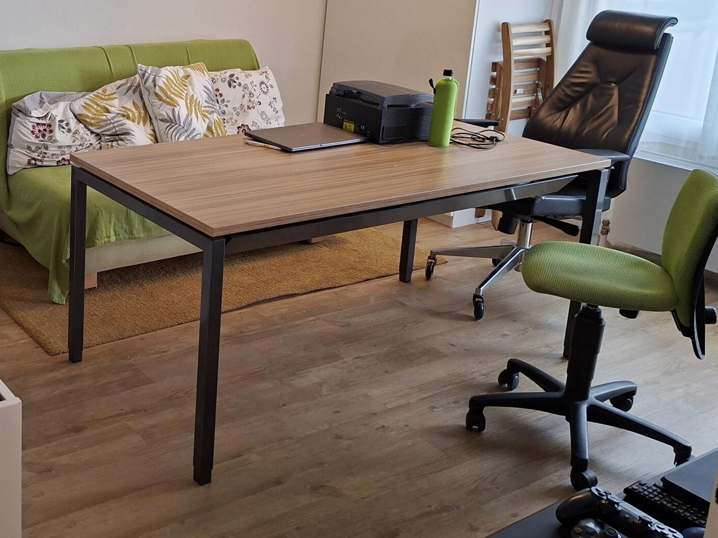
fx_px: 871
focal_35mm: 42
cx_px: 130
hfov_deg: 42.5
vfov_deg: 33.7
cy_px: 141
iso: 250
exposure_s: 1/120
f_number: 1.8
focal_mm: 5.54
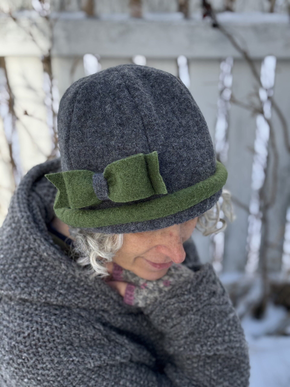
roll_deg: -1.0
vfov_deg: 36.8
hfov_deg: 28.0
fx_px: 581
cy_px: 194
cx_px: 145
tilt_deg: -29.3
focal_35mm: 52
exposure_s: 1/369
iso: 32
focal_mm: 5.96
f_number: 1.6
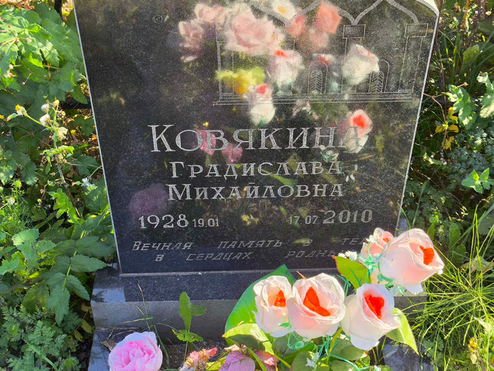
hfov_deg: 38.2
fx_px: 714
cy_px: 186
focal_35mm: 50
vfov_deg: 29.1
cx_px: 247
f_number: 1.7
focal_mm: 4.71
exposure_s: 1/242
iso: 50
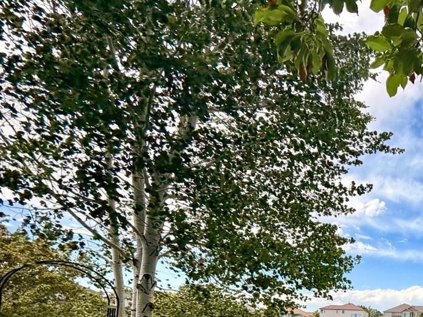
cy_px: 348
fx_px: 391
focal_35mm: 32
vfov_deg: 37.1
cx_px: 466
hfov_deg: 43.7
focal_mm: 2.22
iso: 25
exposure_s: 1/770
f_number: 2.2
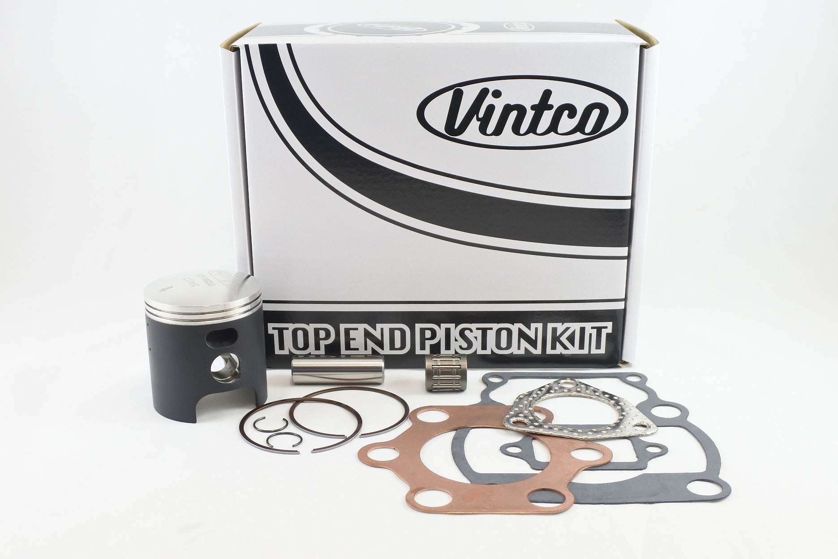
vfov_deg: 43.6
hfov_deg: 61.9
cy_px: 280
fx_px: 698
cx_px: 419
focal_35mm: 30
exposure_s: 1/125
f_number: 3.8
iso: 450
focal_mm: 11.4
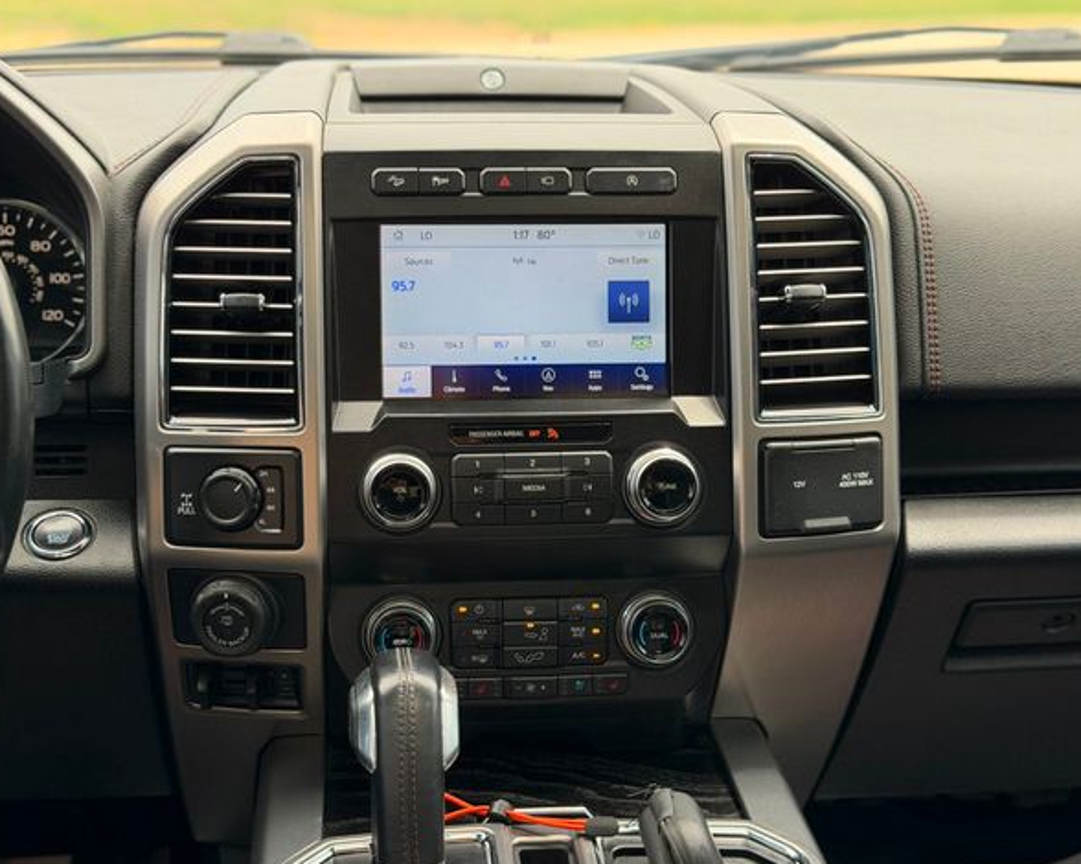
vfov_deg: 29.7
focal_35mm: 51
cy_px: 430
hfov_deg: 36.7
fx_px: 1631
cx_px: 509
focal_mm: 6.76
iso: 80
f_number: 1.78
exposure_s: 1/392
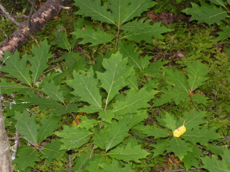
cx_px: 115
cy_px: 86
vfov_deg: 17.0
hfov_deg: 22.5
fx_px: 578
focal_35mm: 87
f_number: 4.3
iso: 80
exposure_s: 1/90
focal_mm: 14.3
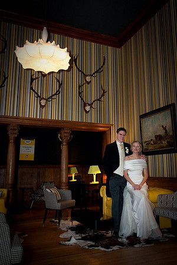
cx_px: 88
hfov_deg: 46.4
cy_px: 132
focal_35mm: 28
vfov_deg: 65.5
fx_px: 206
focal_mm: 28
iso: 800
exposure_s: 1/50
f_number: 3.5
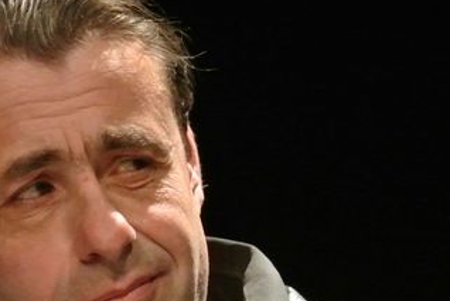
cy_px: 88
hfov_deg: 2.8
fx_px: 9338
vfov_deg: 1.8
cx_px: 427
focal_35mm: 746
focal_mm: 110
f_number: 5.6
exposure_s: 1/80
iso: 3200
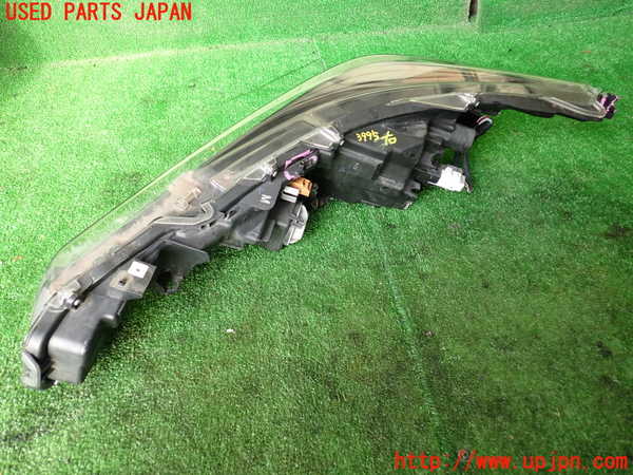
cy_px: 238
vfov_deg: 46.8
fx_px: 549
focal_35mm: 30
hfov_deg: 60.0
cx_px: 316
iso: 200
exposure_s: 1/125
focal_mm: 5.4
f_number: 2.3
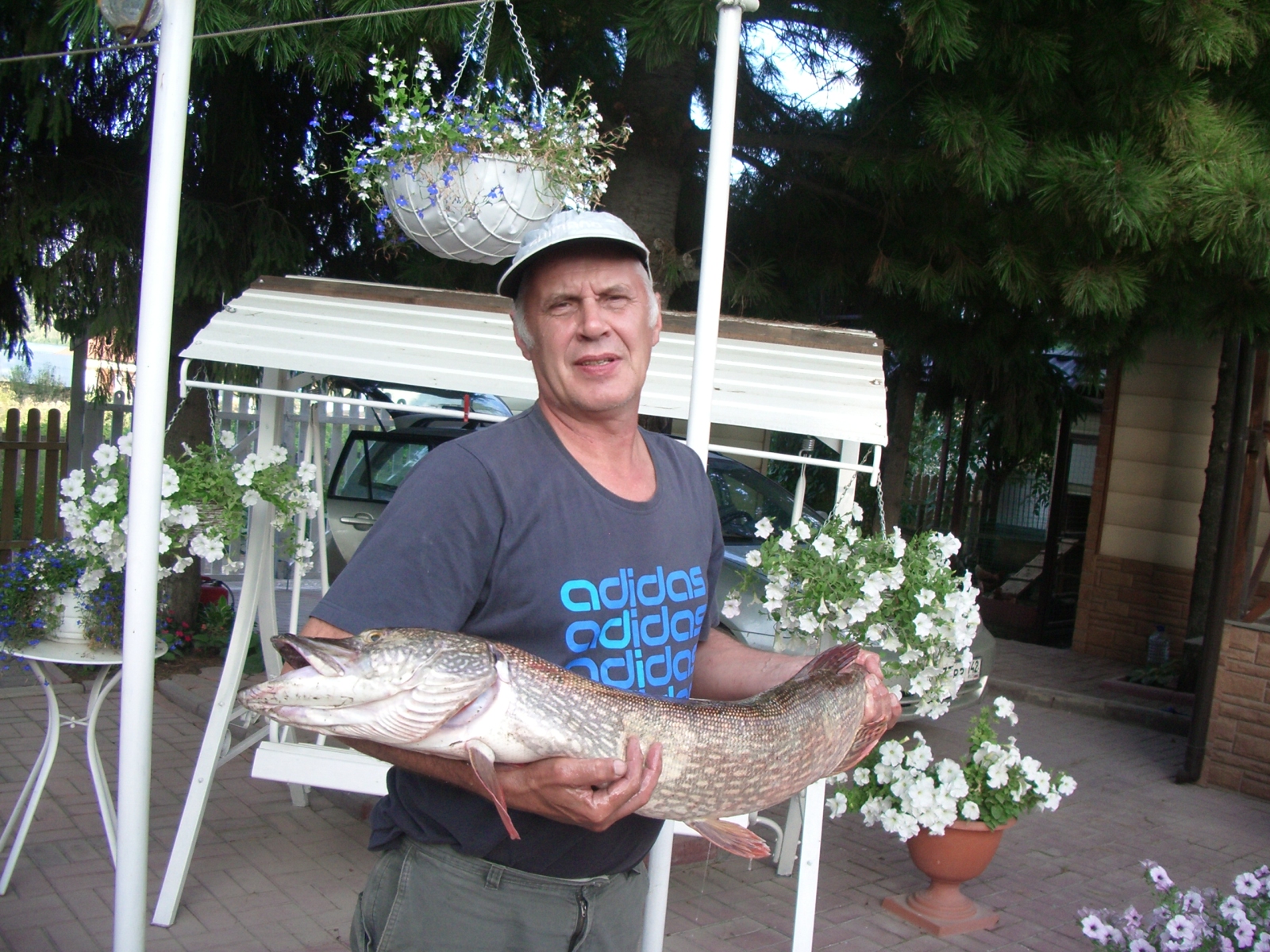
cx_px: 635
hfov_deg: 52.6
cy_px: 476
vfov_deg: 40.7
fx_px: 1284
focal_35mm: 35
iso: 100
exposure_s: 1/125
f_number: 2.6
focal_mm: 5.8
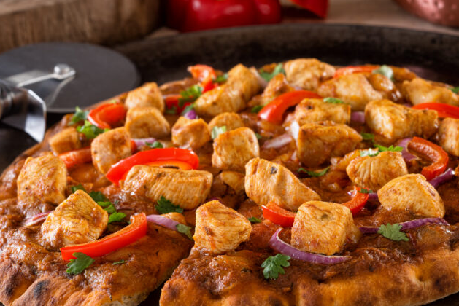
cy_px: 192
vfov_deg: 19.4
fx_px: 893
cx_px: 206
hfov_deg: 28.8
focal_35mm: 70
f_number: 11
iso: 160
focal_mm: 55
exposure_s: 1/160
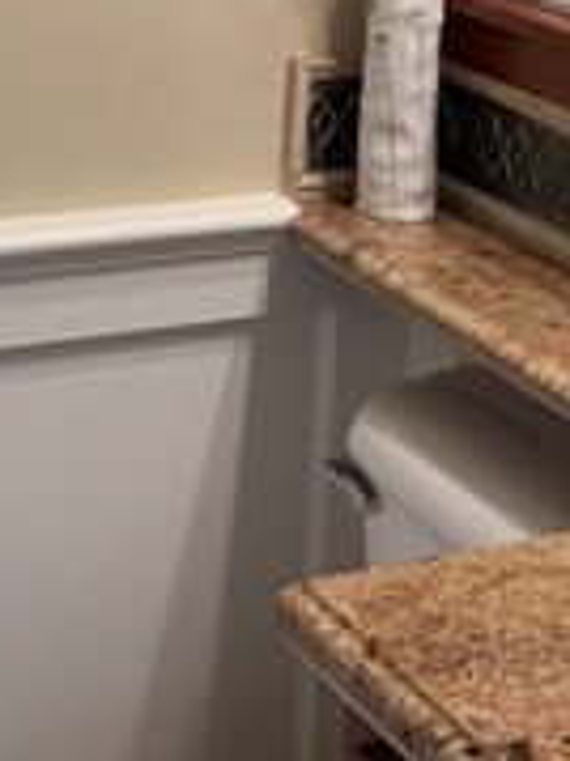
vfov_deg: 20.0
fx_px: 2044
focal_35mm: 93
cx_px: 302
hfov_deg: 15.9
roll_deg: -2.5
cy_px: -119
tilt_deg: -6.7
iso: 125
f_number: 1.8
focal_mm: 4.25
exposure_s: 1/60
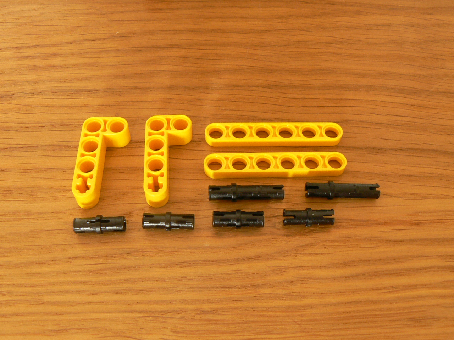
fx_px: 498
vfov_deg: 37.7
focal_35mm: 38
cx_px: 227
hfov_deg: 49.0
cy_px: 170
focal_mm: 6
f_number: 4.5
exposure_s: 1/1.6
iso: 100
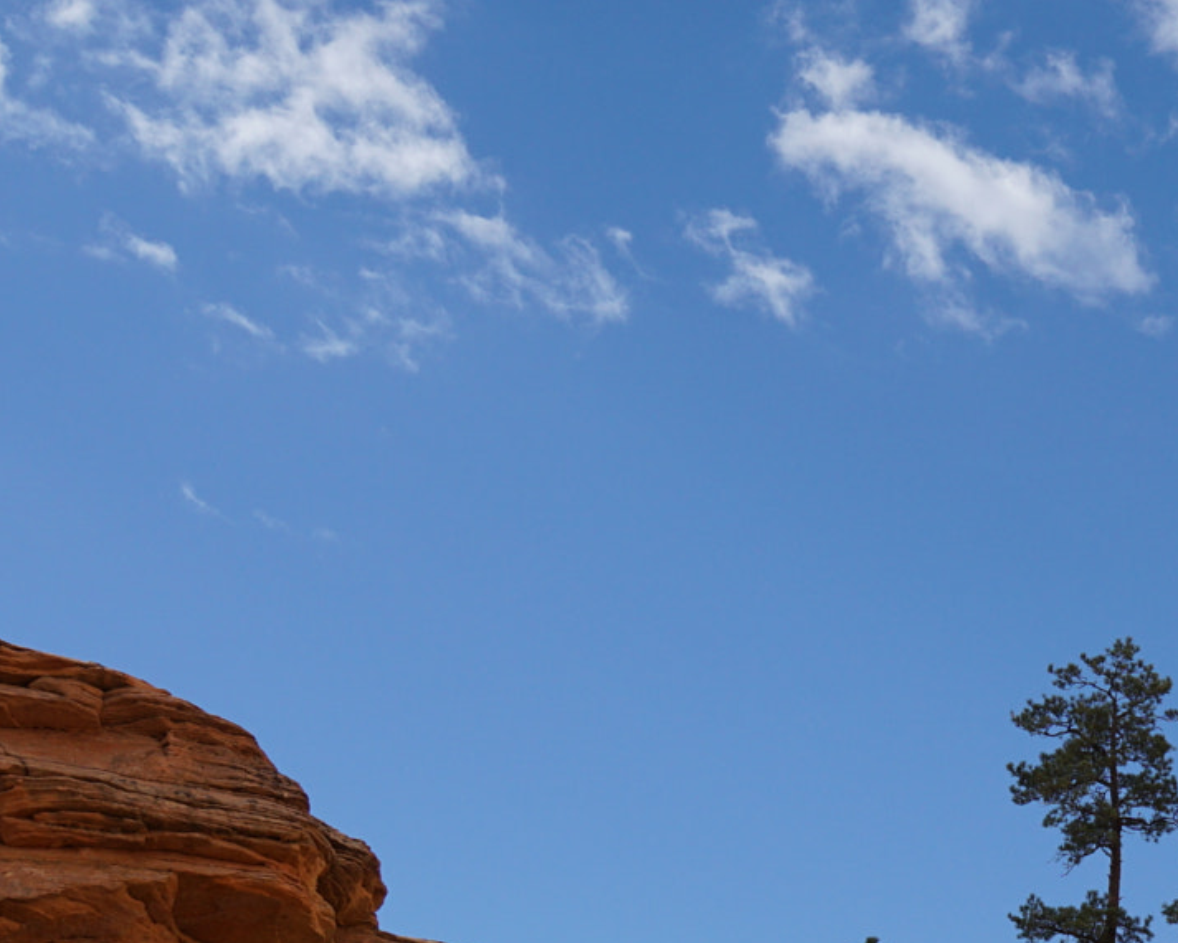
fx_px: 3383
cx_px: 1320
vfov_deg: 15.6
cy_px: 955
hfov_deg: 18.9
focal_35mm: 97
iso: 125
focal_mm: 24
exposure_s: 1/320
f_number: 8
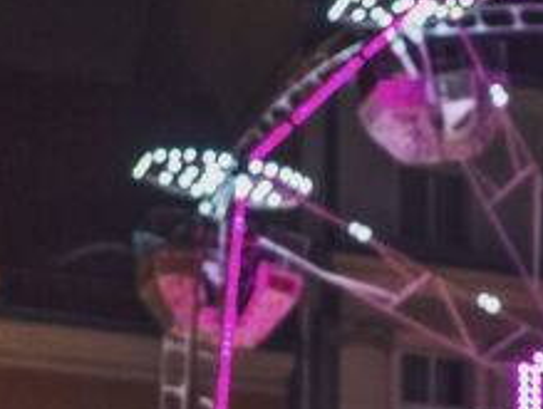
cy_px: 701
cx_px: 1004
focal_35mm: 140
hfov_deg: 12.7
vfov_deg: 10.1
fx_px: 2200
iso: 1000
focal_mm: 15
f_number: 2.8
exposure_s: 1/60
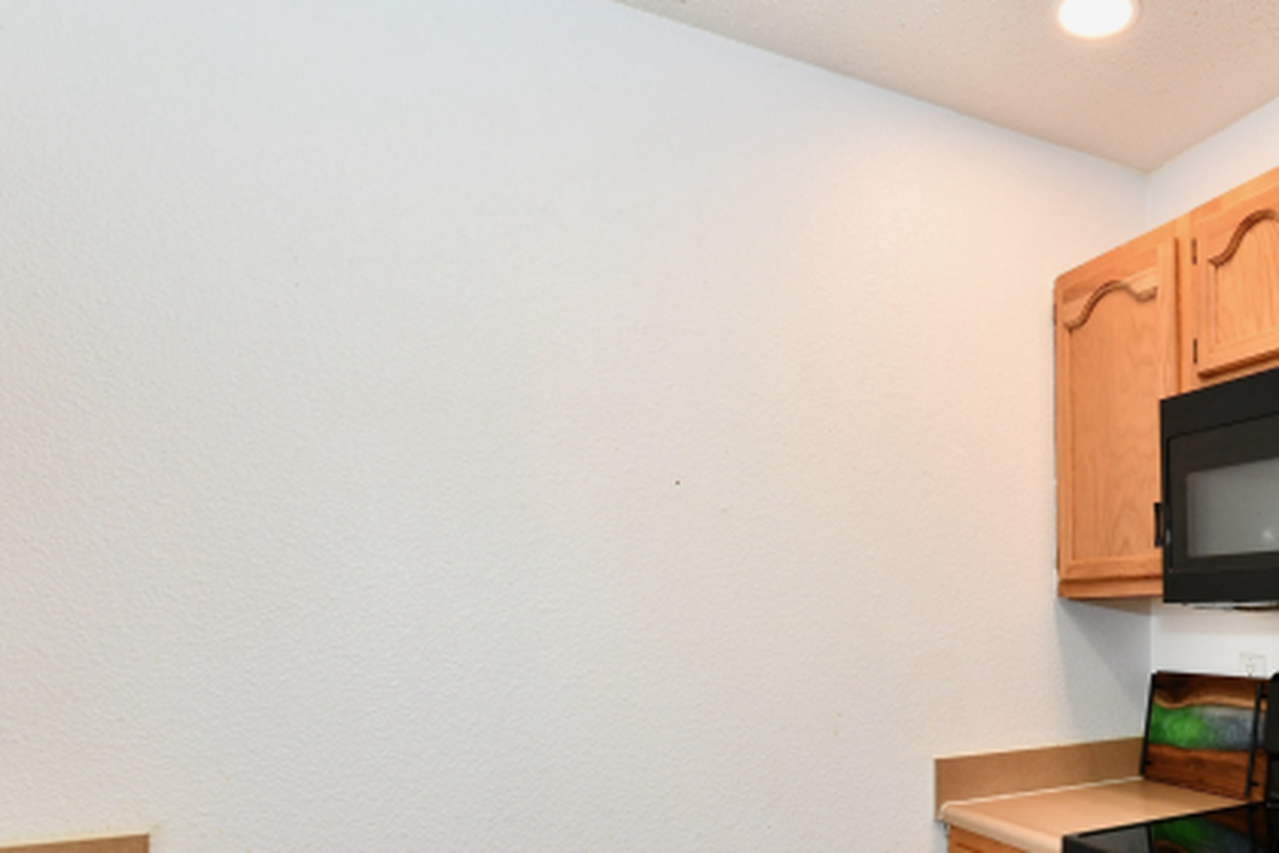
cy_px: 634
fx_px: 888
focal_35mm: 25
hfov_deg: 66.0
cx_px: 993
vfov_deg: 49.4
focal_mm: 14
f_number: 6.3
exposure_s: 1/60
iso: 640
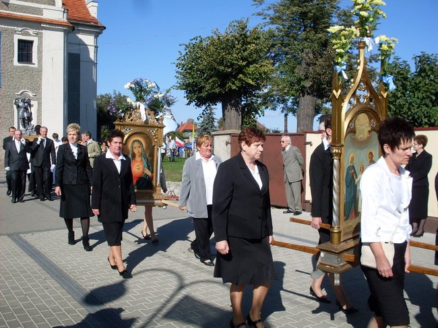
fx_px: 481
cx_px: 219
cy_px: 164
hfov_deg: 49.0
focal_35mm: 38
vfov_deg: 37.7
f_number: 8.4
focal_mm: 6.3
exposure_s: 1/250
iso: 80
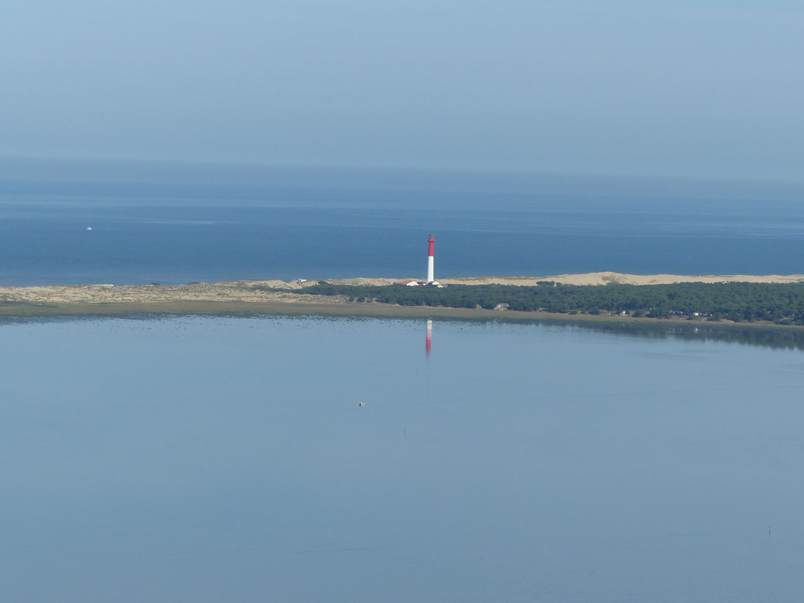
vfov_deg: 9.5
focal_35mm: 157
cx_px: 402
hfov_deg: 12.6
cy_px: 302
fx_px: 3647
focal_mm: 25.6
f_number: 4
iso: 100
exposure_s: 1/1600
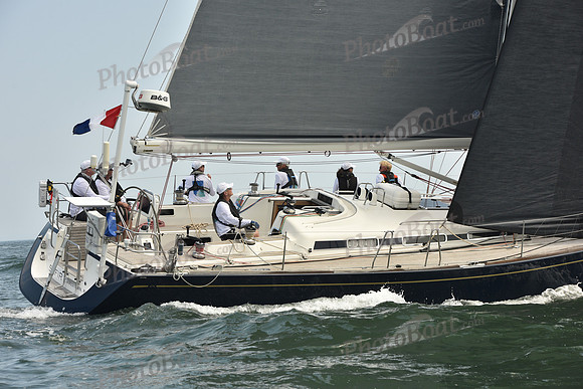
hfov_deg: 19.5
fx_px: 1701
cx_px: 292
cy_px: 194
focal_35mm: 105
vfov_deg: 13.0
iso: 250
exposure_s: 1/800
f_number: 8
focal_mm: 105
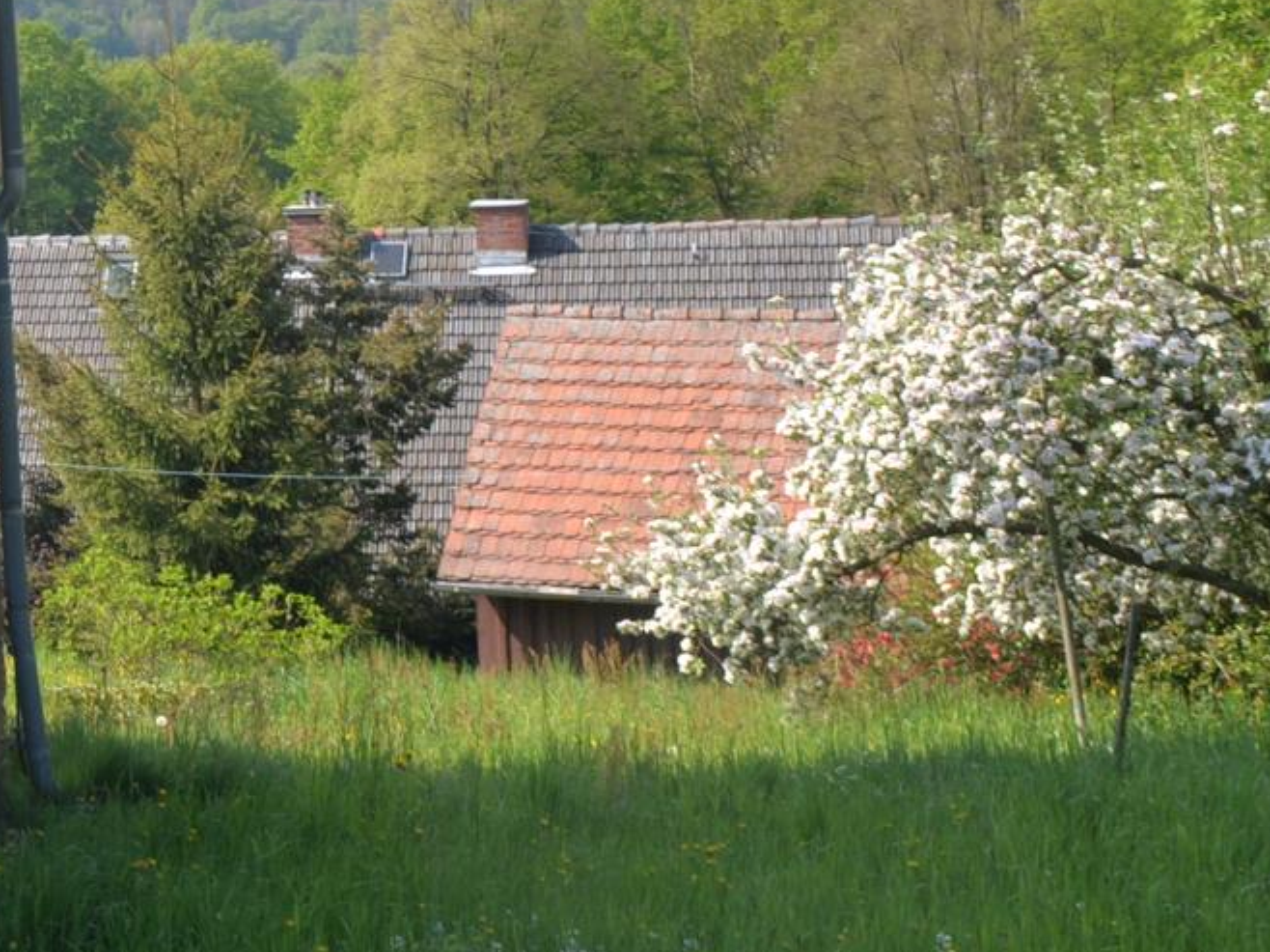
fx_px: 3227
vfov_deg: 15.9
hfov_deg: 19.1
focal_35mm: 88
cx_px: -706
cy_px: -309
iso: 160
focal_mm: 20
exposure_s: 1/250
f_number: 8
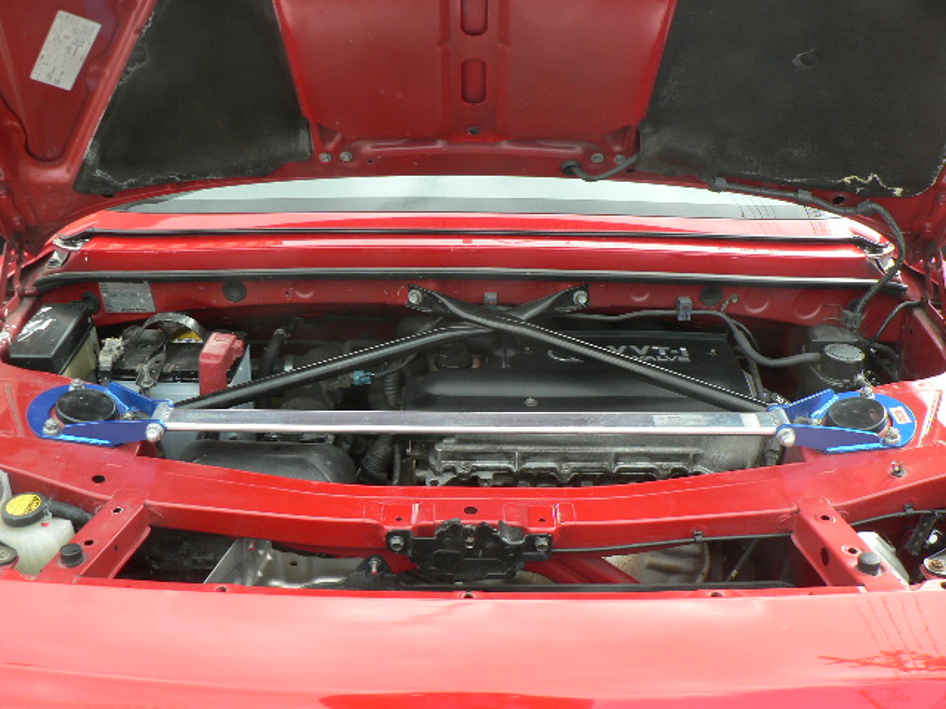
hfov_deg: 51.4
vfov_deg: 39.7
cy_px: 354
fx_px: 984
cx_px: 473
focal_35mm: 36
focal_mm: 6
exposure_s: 1/100
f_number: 3.2
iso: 80
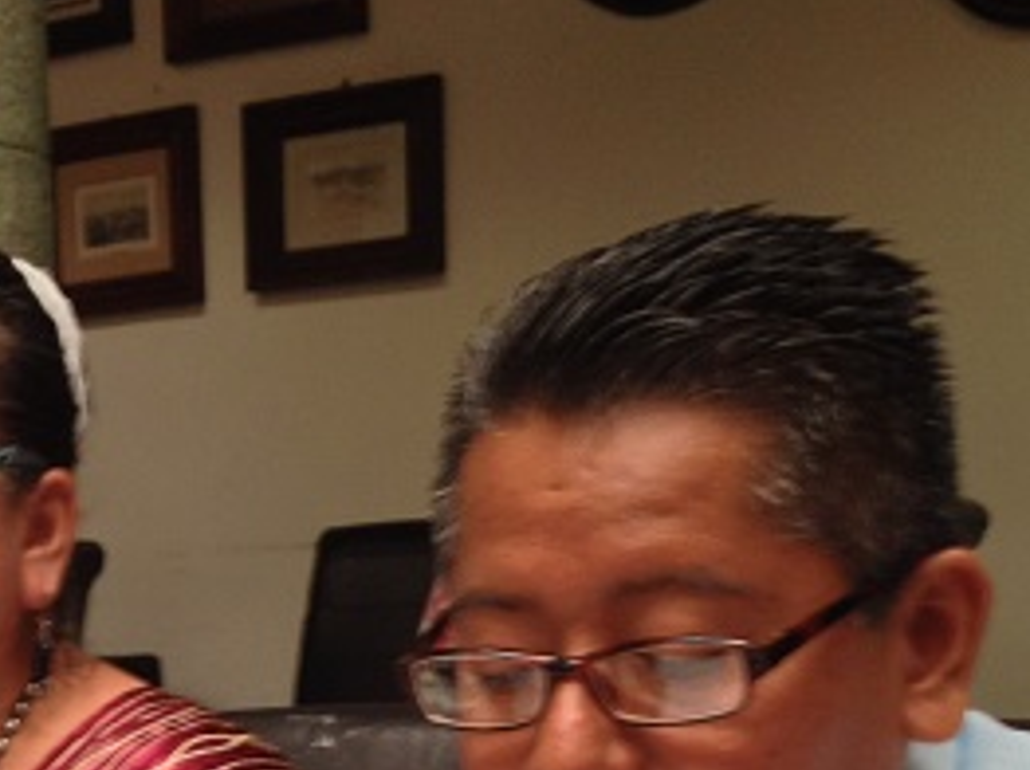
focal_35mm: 107
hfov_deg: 17.7
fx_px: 3181
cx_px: -130
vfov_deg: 13.0
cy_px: 1171
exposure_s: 1/20
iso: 64
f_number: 2.4
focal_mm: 4.28
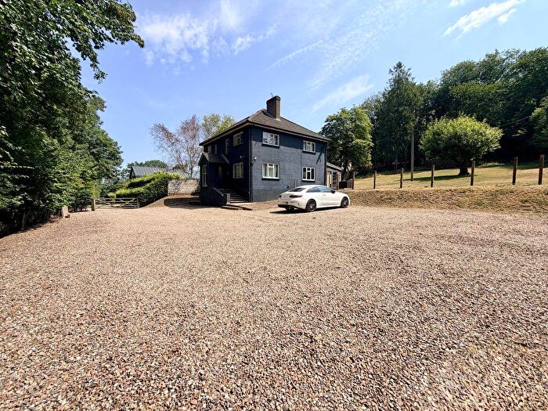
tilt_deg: -3.7
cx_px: 274
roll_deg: +0.5
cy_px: 206
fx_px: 222
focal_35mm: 14
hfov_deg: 102.1
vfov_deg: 85.7
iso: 20
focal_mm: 2.22
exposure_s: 1/928
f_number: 2.2
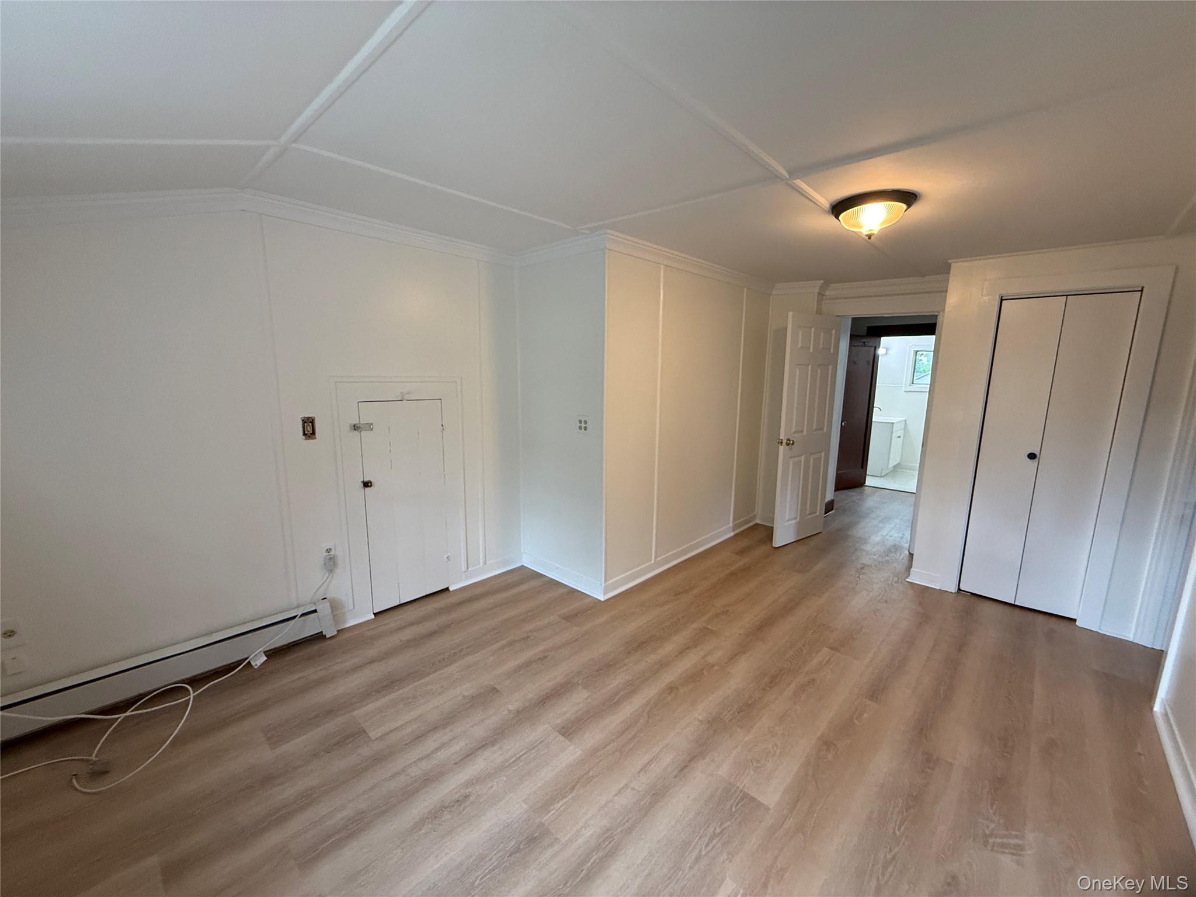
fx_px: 484
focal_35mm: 14
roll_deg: -1.9
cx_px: 598
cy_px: 448
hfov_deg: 102.1
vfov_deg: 85.7
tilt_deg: -7.8
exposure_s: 1/90
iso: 320
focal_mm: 2.22
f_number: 2.2
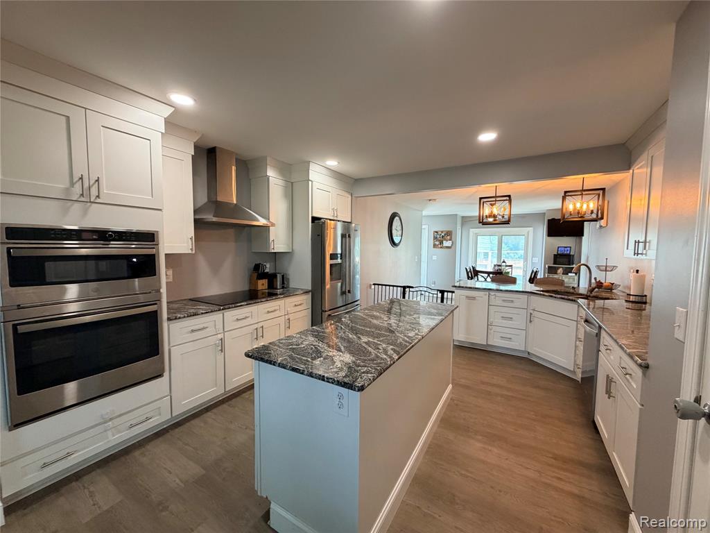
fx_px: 287
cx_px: 355
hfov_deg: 102.1
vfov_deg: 85.7
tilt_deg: -2.4
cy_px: 266
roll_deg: -0.9
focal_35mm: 14
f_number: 2.2
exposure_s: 1/120
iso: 250
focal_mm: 2.22
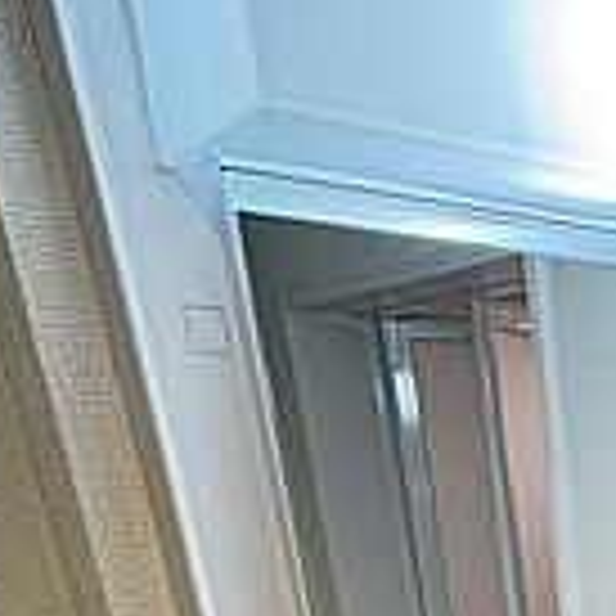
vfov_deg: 22.4
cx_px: 800
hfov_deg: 26.7
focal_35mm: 54
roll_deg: +0.1
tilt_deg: -28.4
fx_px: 1087
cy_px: 1043
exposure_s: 1/60
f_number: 2.2
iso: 160
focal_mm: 2.22
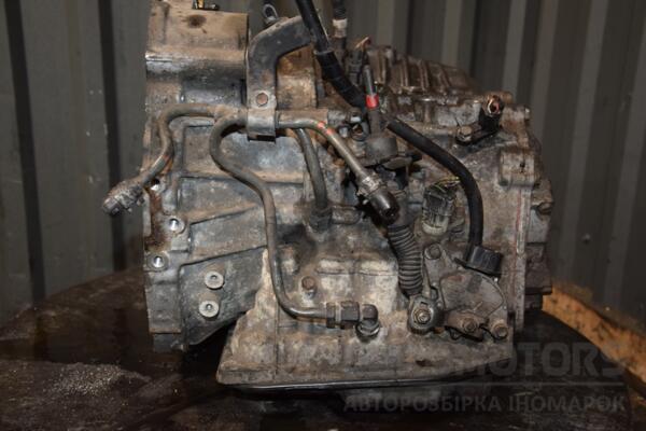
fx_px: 861
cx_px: 323
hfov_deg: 41.1
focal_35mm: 48
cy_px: 216
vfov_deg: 28.1
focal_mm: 32
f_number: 5
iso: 800
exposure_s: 1/60
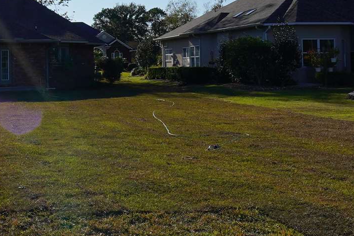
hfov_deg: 27.1
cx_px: -22
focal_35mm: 69
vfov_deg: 19.4
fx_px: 679
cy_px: 27
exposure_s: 1/160
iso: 100
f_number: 14
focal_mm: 16
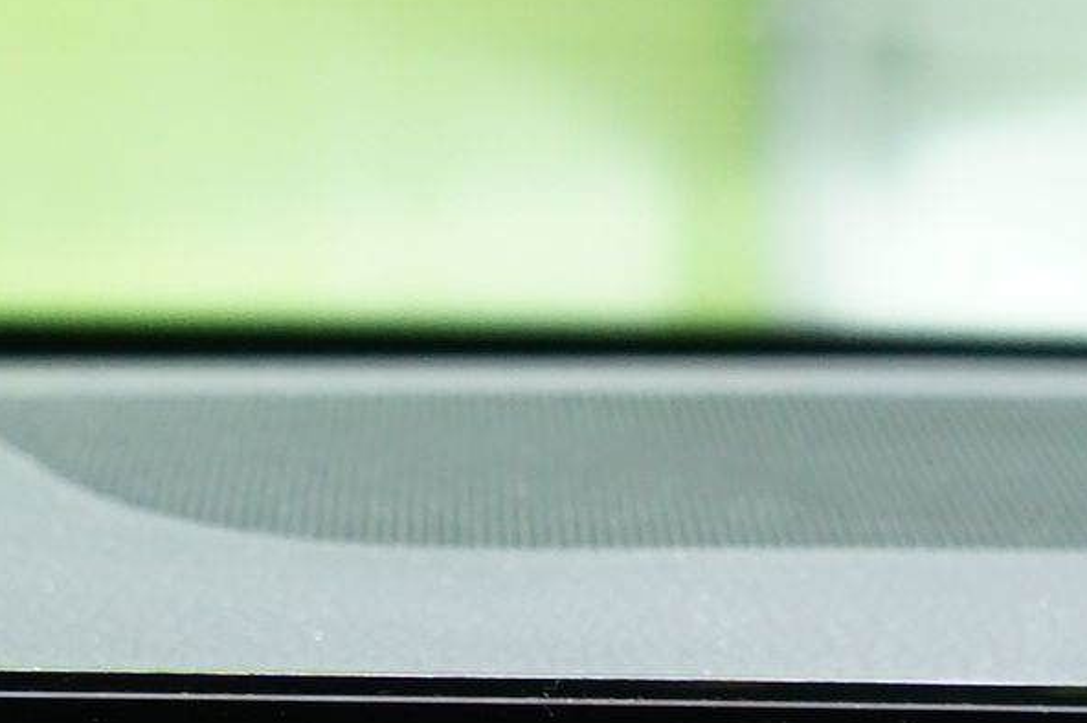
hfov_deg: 11.7
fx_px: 5221
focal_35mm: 173
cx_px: 1285
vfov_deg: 7.0
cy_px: 2307
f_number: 5
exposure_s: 1/20
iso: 640
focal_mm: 26
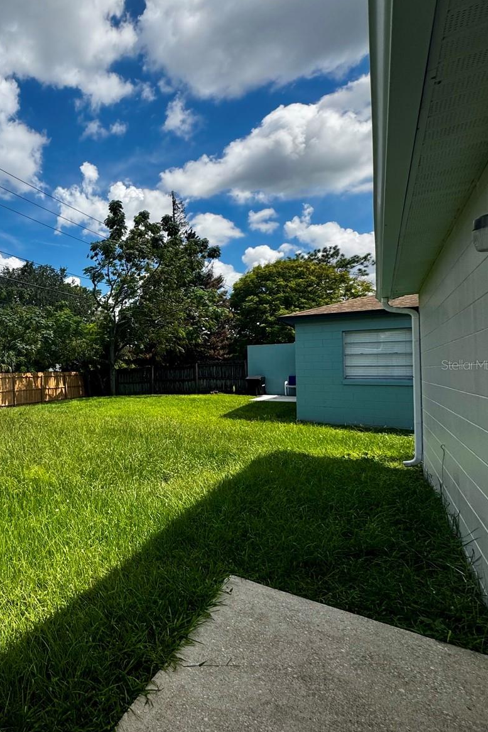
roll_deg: +0.0
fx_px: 407
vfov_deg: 84.0
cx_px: -2
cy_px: 364
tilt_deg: +0.5
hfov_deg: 50.0
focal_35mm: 20
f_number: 2.2
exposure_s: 1/2028
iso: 50
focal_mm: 2.22
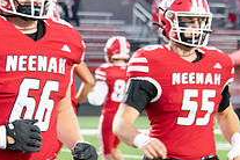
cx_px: 73
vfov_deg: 4.7
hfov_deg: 7.0
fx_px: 1960
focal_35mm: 294
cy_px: 115
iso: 8000
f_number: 5.6
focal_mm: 105
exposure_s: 1/320
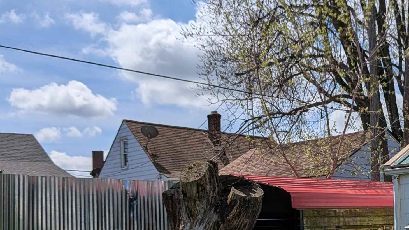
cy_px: 232
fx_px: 596
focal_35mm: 55
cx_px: 332
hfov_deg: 36.5
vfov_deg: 21.1
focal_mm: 4.53
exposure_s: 1/5435
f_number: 1.7
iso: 44
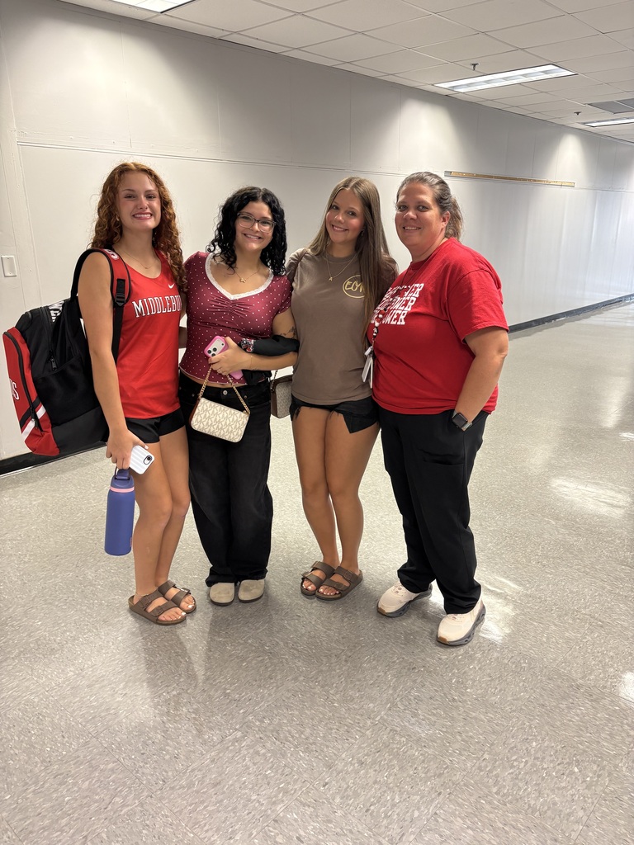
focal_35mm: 26
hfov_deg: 53.1
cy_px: 422
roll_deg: +0.4
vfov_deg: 67.3
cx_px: 317
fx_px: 635
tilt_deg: -17.4
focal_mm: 5.96
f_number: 1.6
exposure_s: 1/60
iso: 125
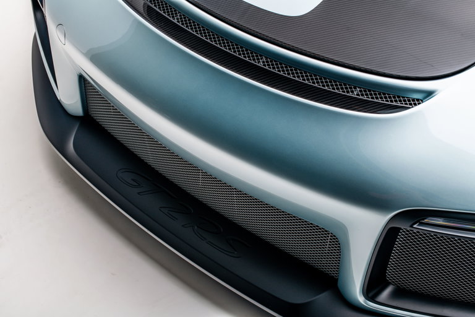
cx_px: 238
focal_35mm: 50
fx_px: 660
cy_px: 158
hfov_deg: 39.6
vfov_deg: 27.0
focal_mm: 50
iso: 100
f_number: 10
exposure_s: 1/160
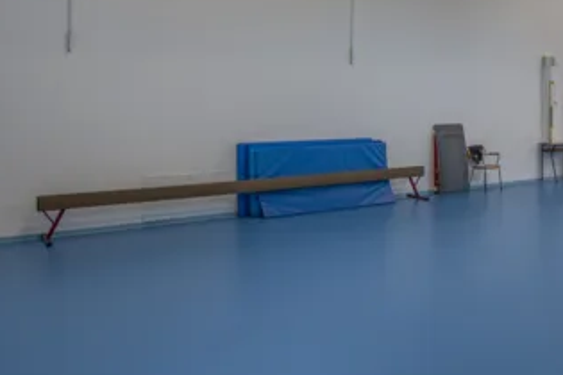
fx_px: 626
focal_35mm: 40
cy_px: 79
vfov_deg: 32.6
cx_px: 552
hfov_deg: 42.4
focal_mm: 14
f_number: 7.1
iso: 200
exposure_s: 1/30
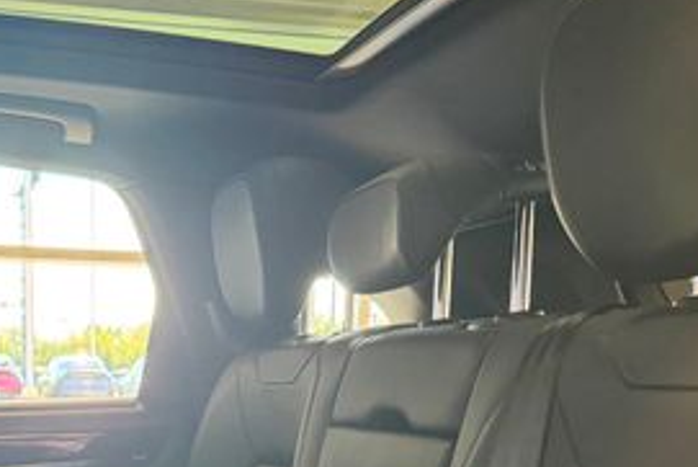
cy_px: 583
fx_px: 1145
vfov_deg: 21.2
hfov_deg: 33.0
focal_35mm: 59
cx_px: 149
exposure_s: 1/40
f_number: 1.78
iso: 640
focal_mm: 6.76
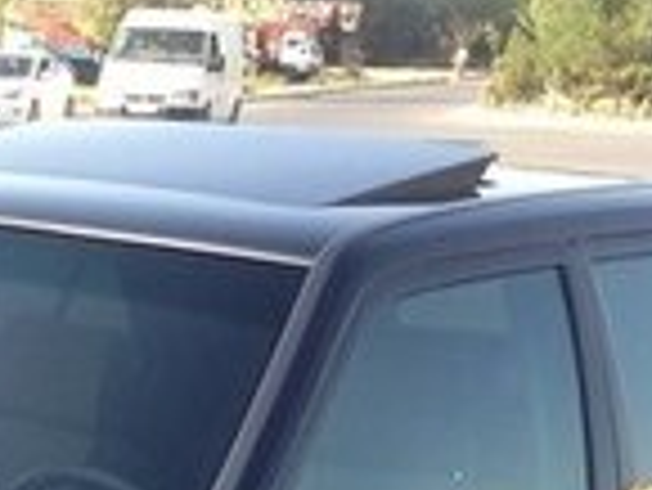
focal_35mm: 150
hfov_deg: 12.7
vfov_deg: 9.4
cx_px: -229
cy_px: 933
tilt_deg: -17.3
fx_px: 2828
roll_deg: -2.6
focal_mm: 4.12
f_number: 2.4
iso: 50
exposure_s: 1/287
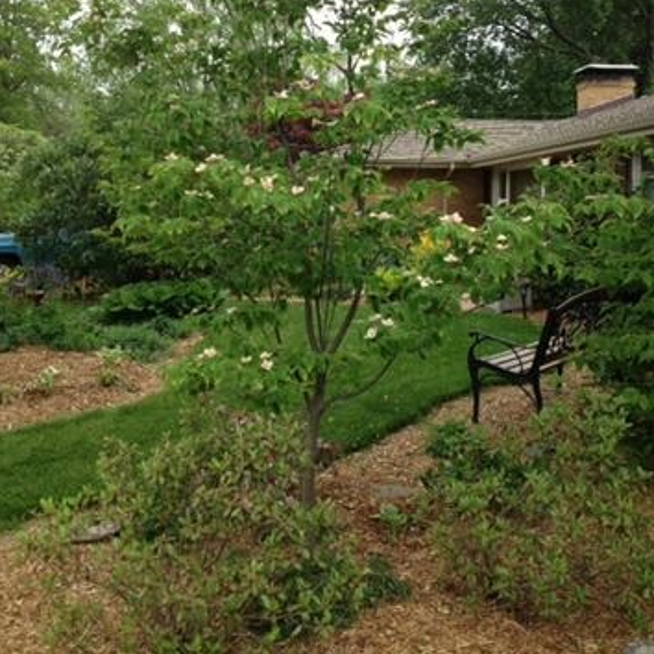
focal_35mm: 42
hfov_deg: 40.0
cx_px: 327
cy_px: 218
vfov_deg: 39.6
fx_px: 898
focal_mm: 4.28
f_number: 2.4
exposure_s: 1/442
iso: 50
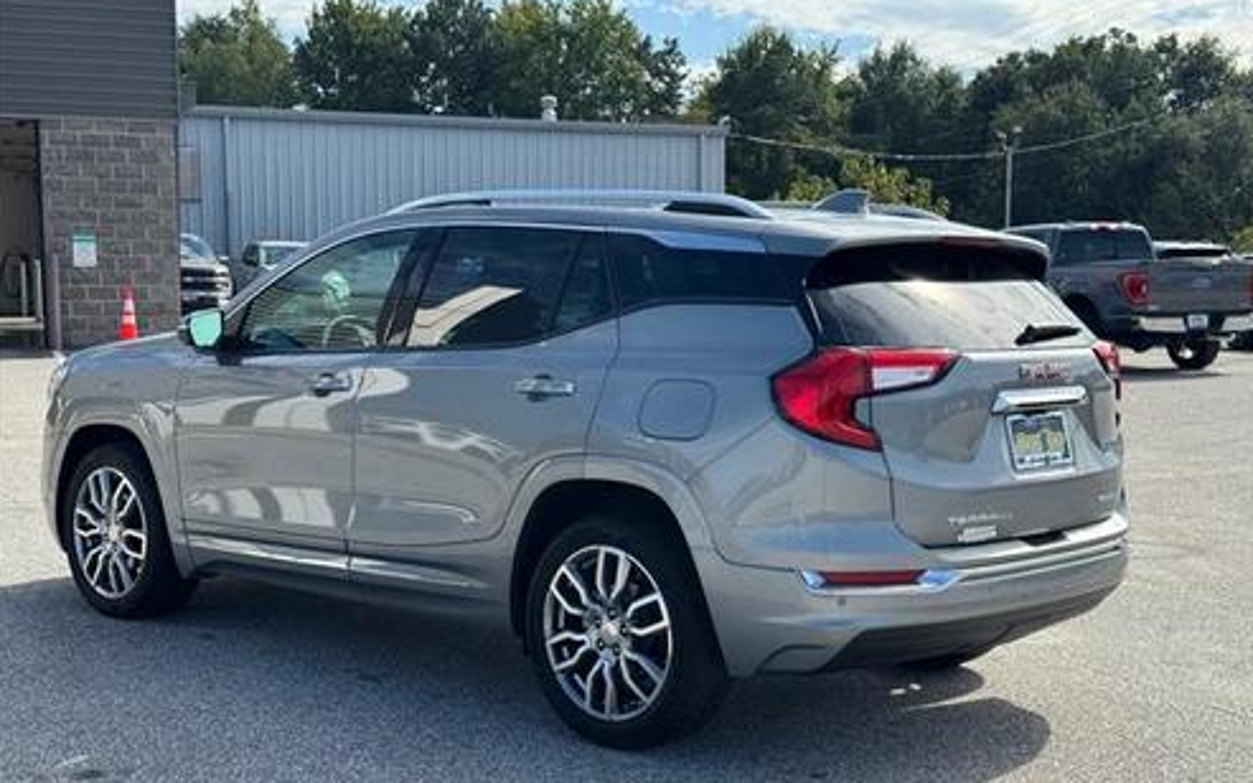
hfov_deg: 38.9
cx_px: 633
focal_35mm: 52
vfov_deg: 24.8
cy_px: 453
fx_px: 1776
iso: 64
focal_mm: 6.76
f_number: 1.78
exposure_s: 1/1984
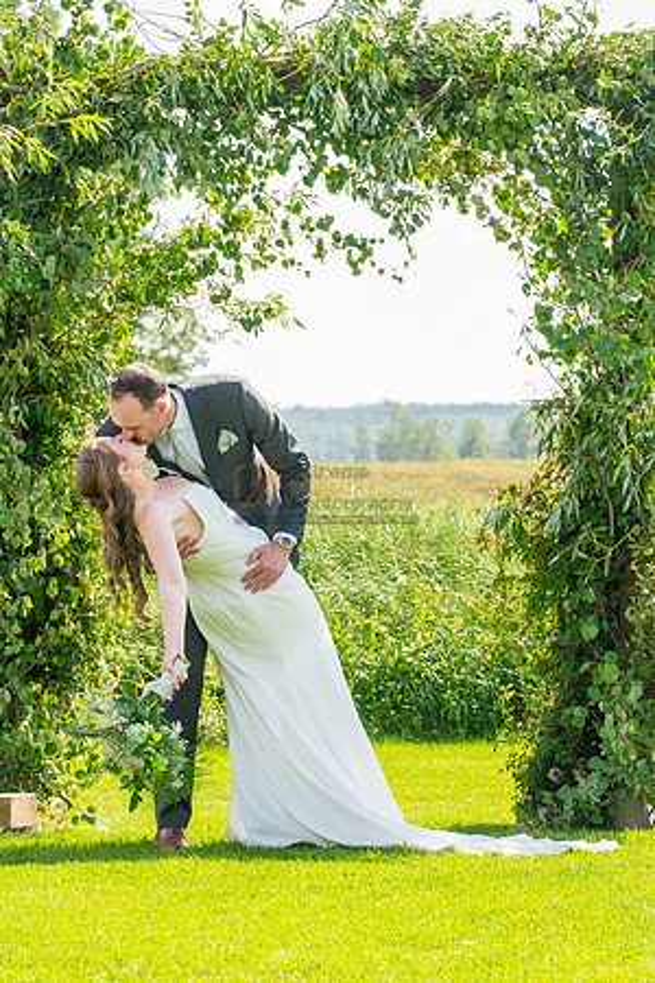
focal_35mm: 237
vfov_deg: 8.7
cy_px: 479
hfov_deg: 5.8
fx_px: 6470
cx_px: 252
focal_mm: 106
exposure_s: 1/250
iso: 400
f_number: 7.1
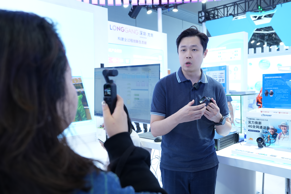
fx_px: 242
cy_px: 97
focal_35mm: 30
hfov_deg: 61.9
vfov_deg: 43.6
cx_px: 146
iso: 640
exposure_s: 1/60
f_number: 5
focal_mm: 30
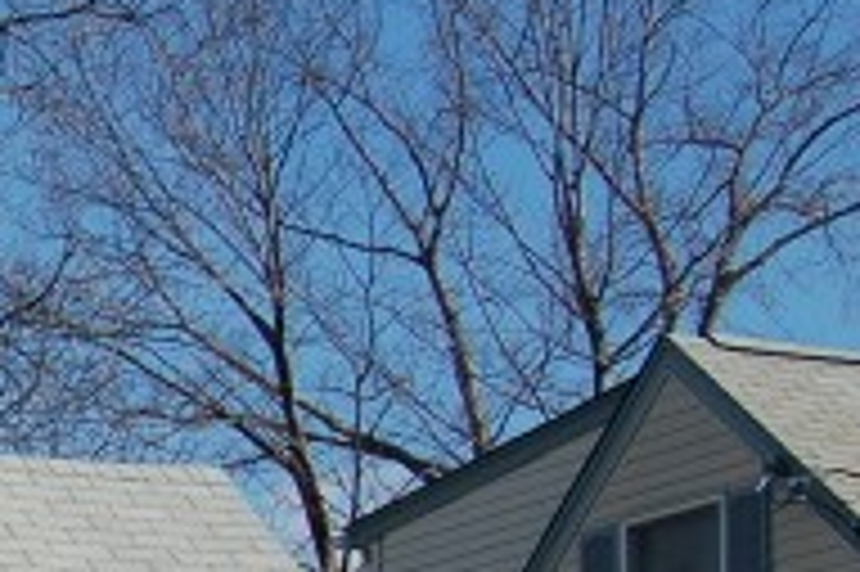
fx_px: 3604
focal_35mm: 151
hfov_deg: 12.1
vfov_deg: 8.9
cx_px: -869
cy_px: 849
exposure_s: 1/400
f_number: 10
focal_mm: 24
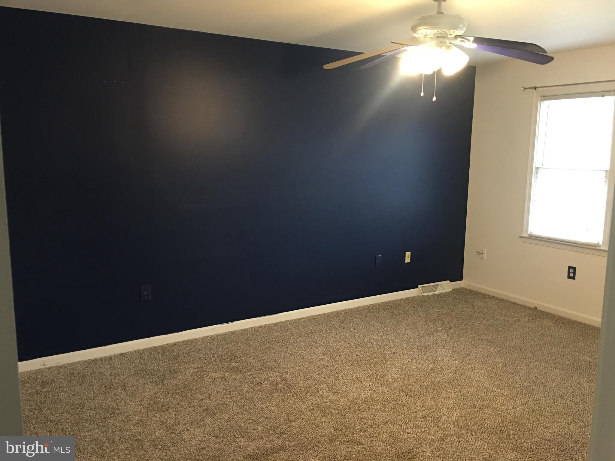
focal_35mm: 29
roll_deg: -0.1
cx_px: 308
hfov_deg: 61.7
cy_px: 230
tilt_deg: -9.1
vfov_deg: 48.2
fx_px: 515
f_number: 2.2
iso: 50
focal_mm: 4.15
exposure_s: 1/4
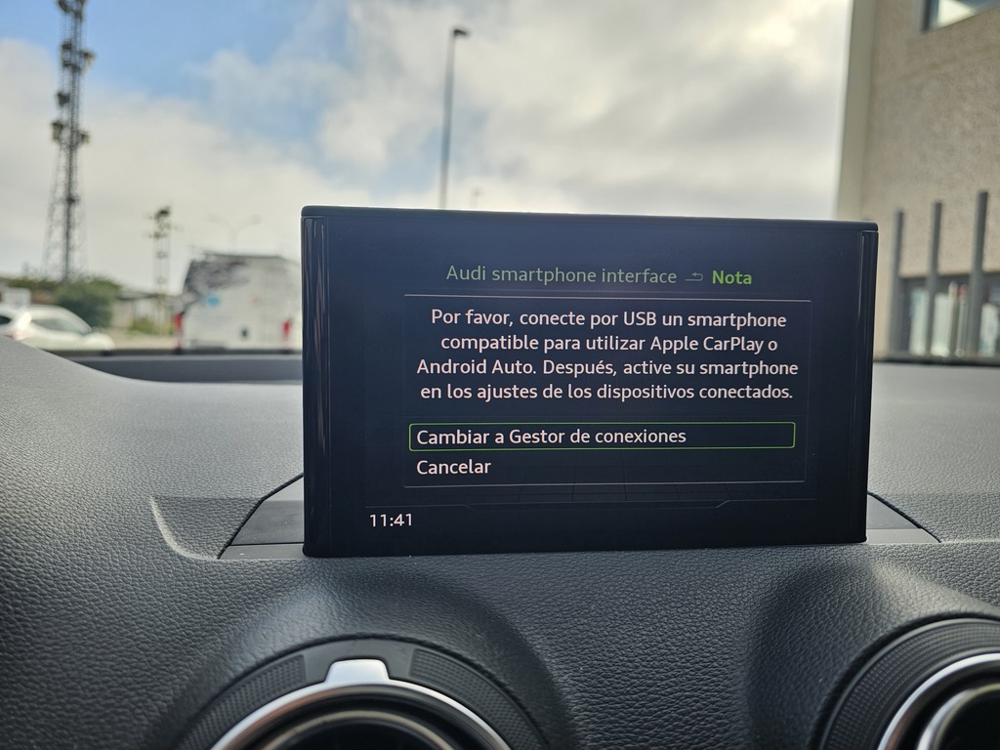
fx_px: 664
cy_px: 375
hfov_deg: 73.9
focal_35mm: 23
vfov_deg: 58.9
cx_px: 500
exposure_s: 1/359
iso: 25
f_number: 1.7
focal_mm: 6.3
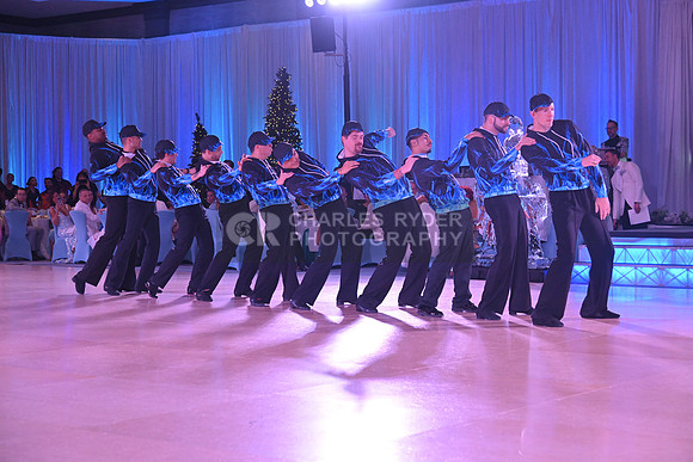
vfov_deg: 20.9
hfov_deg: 31.0
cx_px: 346
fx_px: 1251
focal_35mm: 65
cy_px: 231
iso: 3200
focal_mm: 65
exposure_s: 1/400
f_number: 5
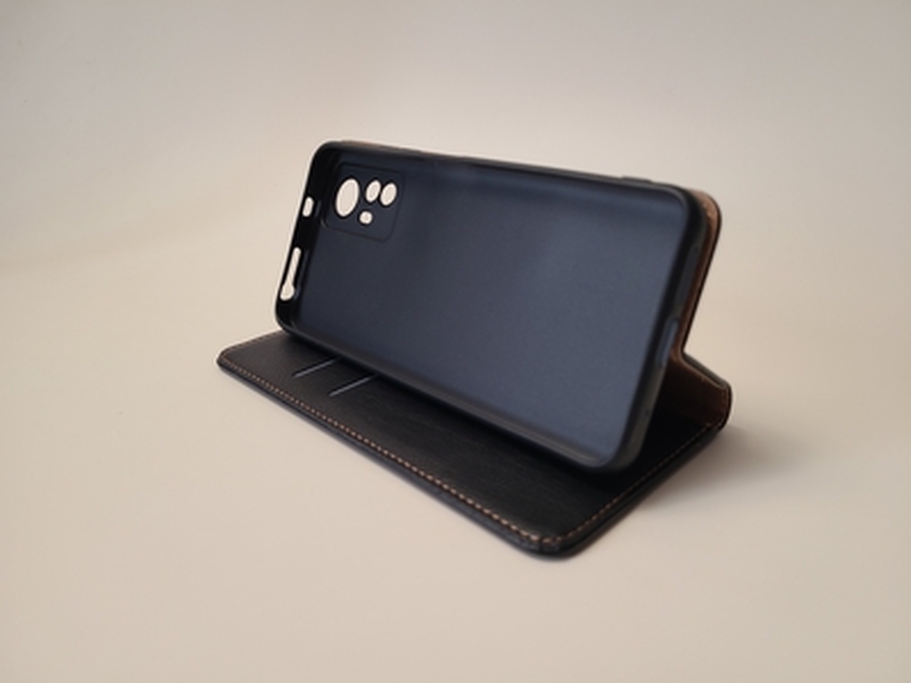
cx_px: 456
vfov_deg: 53.1
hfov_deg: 67.3
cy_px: 342
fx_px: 684
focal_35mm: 26
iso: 80
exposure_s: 1/100
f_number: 1.8
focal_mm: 5.4
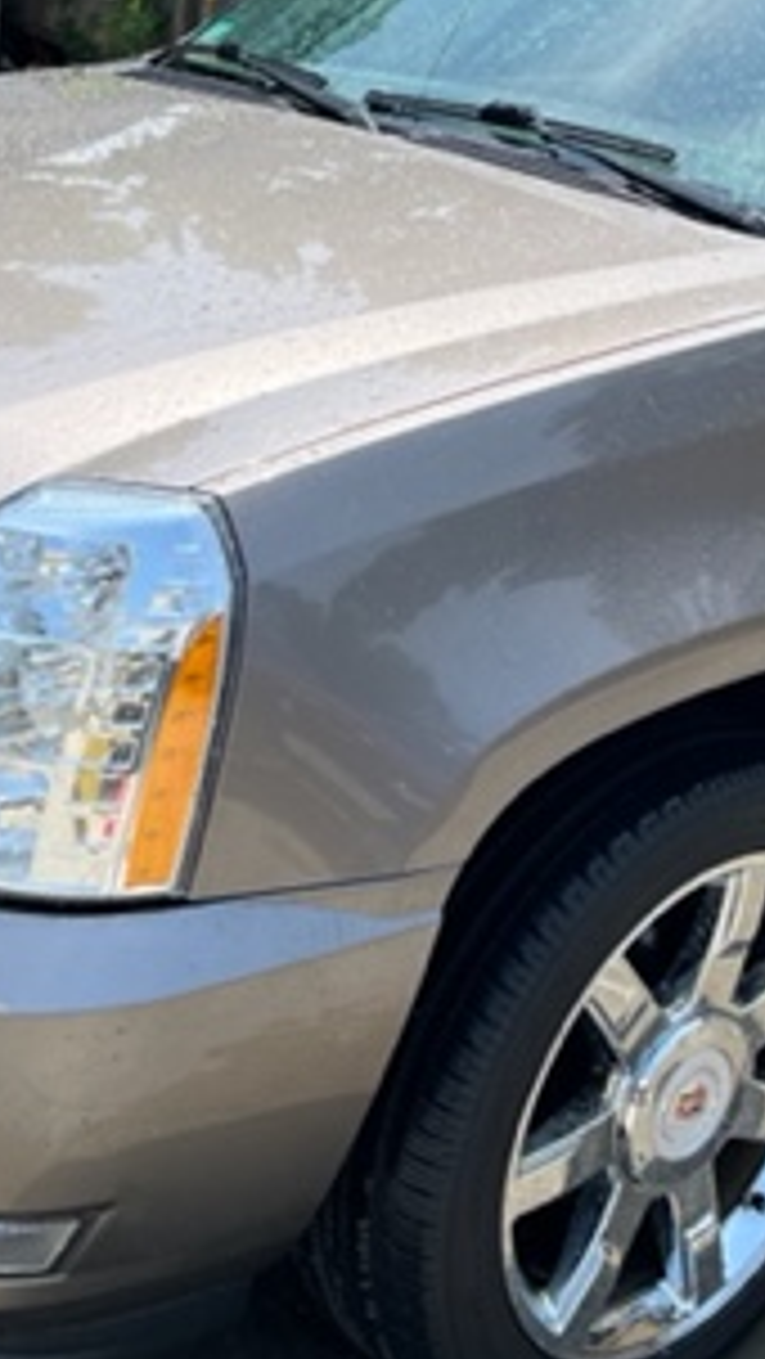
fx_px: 2162
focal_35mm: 60
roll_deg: -6.8
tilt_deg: -16.3
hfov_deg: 19.9
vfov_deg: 34.7
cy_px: 531
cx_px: 585
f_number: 1.6
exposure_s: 1/1776
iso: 50
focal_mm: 5.1
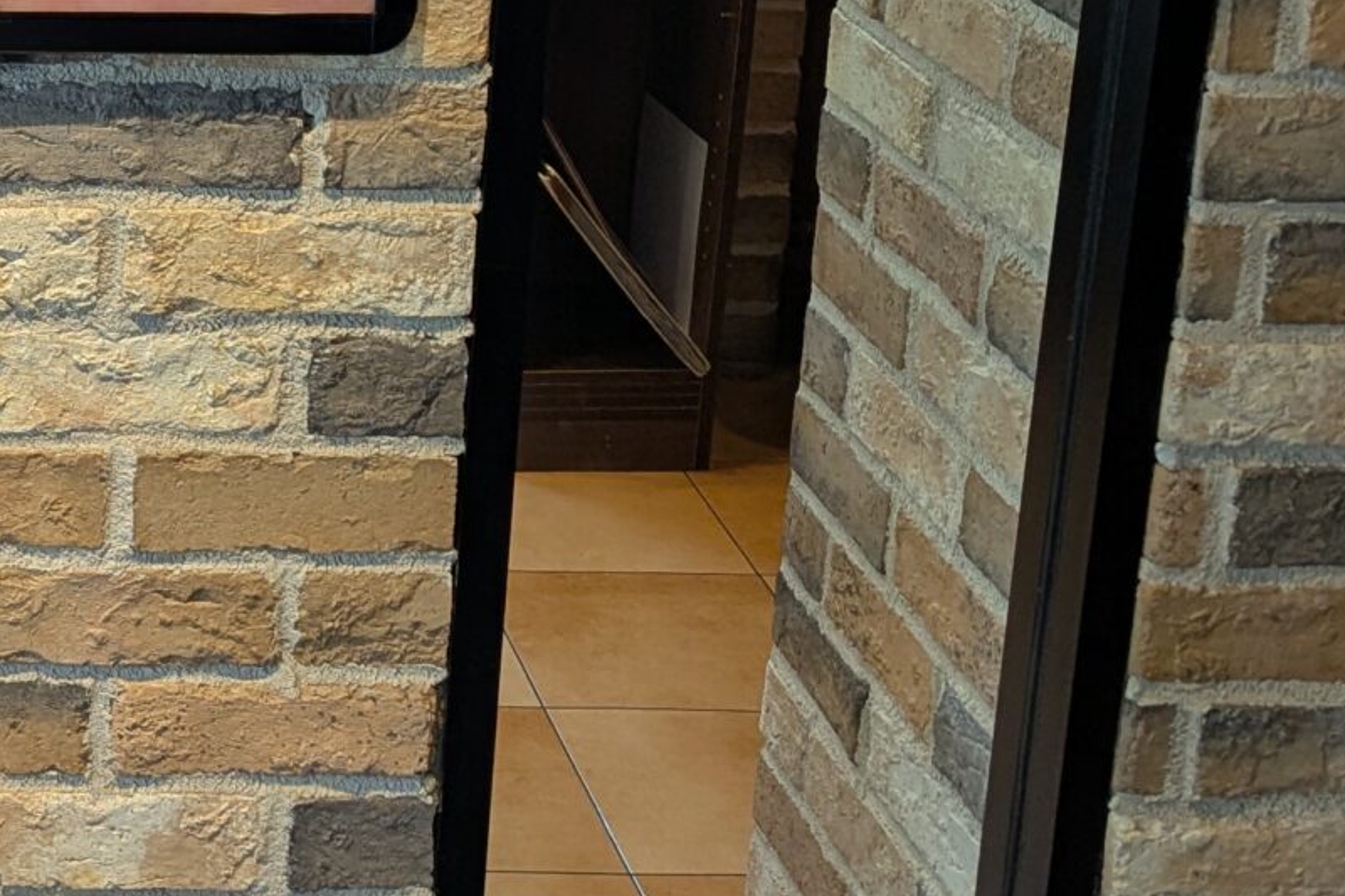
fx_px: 2988
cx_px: -237
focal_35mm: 80
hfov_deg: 23.4
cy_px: 66
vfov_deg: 16.8
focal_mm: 6.81
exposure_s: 1/248
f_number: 1.85
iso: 55
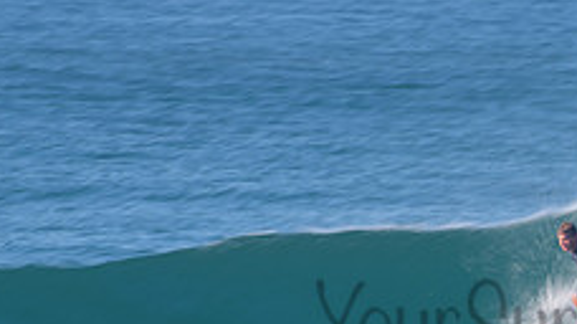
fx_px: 20416
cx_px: 577
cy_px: 297
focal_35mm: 1335
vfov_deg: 0.9
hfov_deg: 1.6
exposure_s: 1/13
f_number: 13
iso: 31
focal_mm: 500
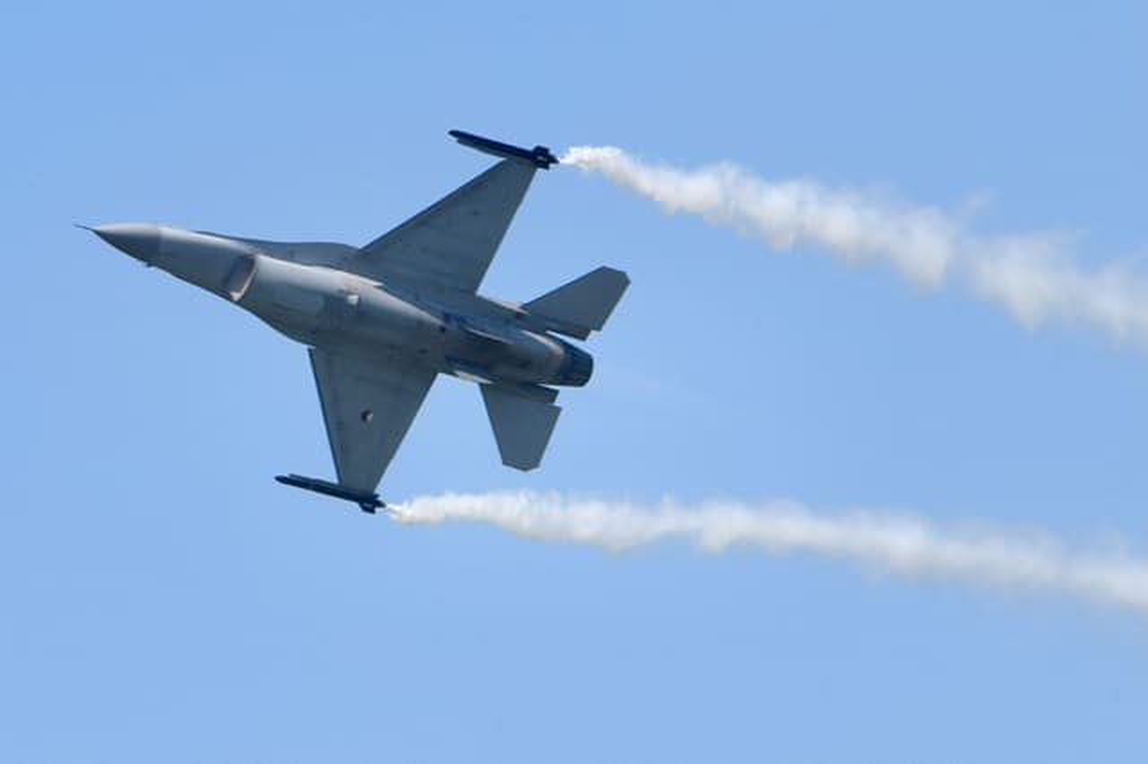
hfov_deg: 13.0
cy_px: 382
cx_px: 574
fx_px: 5020
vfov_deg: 8.7
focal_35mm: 158
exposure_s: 1/1000
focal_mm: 105
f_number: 8
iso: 200
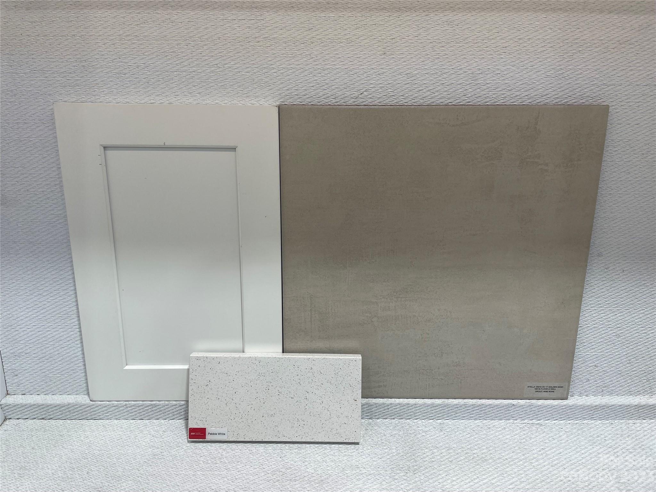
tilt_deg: -23.1
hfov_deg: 67.3
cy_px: 246
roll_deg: +0.2
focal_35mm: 26
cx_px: 328
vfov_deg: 53.1
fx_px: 493
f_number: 1.6
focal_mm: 4.2
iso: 32
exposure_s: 1/191
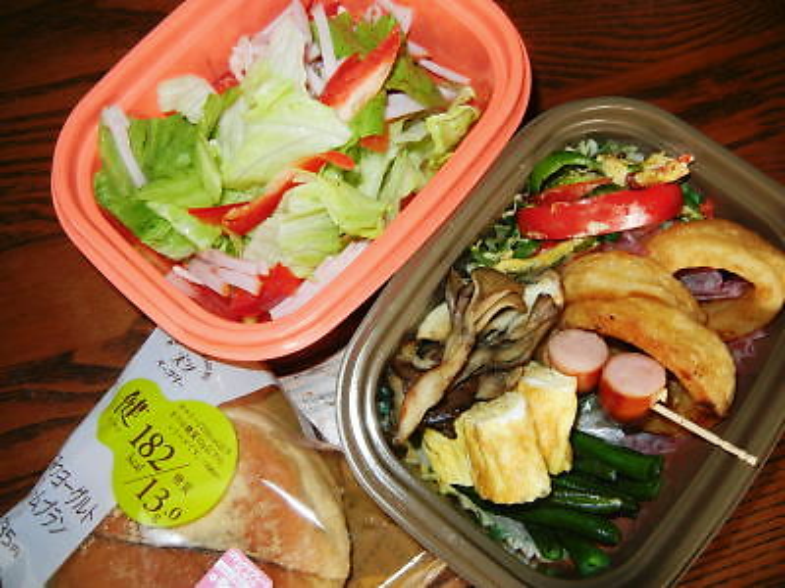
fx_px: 680
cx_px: 392
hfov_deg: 60.0
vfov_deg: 46.8
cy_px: 294
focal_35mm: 30
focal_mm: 5.4
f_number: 3.5
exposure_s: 1/30
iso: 200
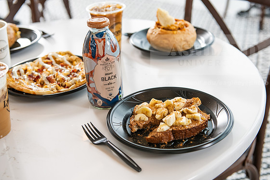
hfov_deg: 36.9
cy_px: 93
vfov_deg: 25.1
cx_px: 136
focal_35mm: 54
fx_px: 405
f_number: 4
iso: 640
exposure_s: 1/200
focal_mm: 52
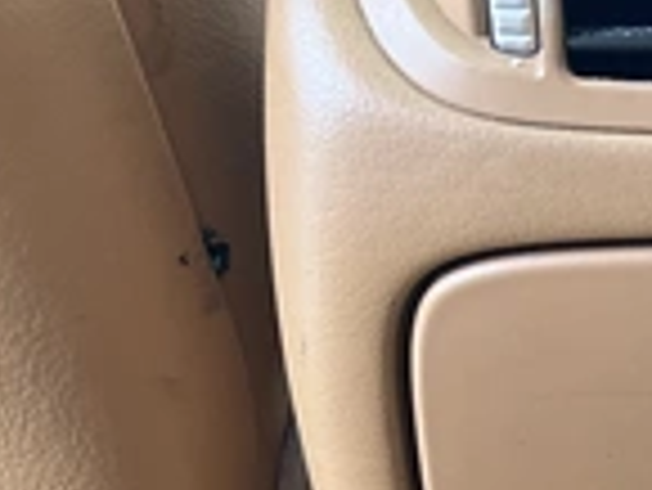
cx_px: 841
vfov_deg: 17.2
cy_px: 670
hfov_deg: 22.0
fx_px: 1508
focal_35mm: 80
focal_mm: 3
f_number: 1.8
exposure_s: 1/95
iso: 64
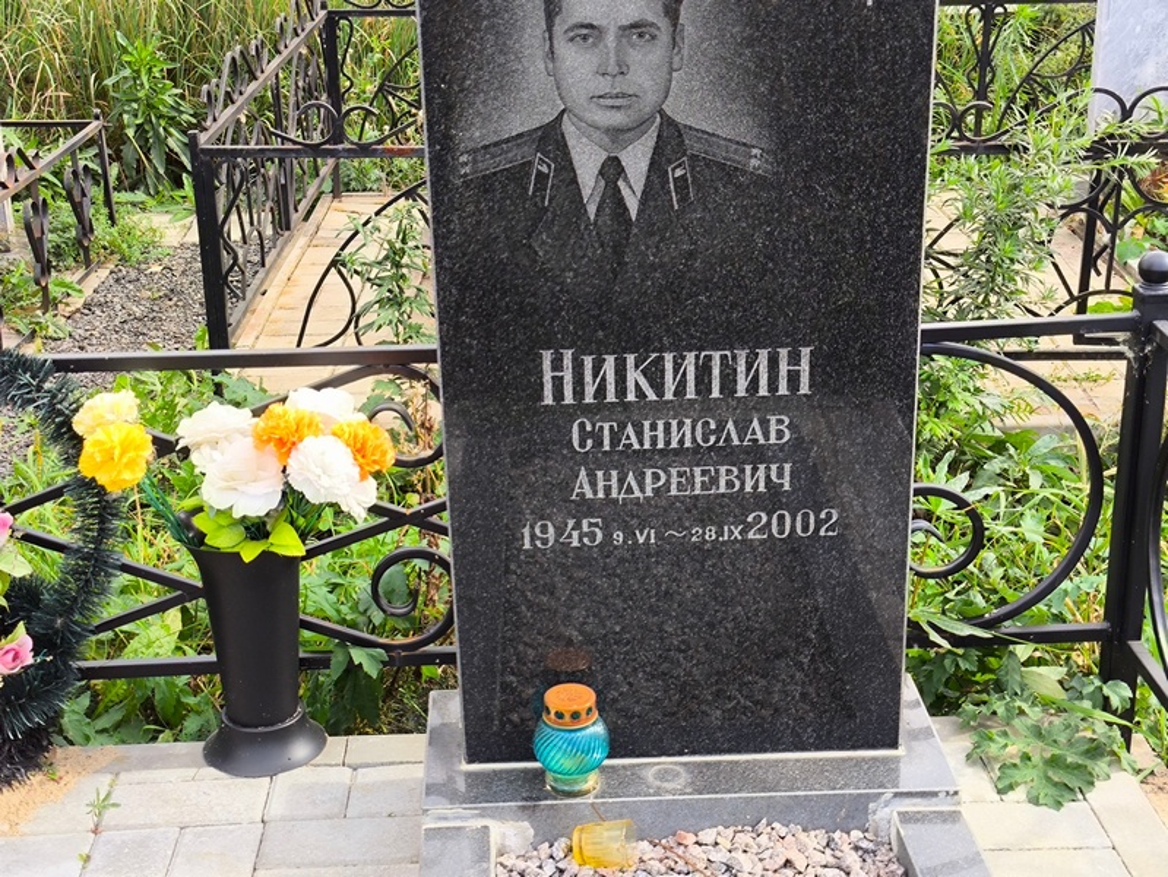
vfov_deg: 29.1
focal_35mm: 50
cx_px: 584
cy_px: 438
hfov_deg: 38.2
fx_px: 1688
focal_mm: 4.71
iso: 50
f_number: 1.7
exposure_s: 1/334
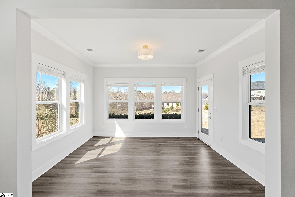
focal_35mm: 16
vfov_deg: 73.7
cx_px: 148
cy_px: 98
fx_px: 131
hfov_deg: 96.7
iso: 250
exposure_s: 1/25
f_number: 8
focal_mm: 16
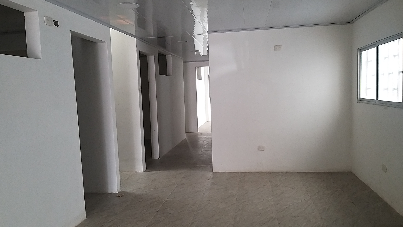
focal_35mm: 30
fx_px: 321
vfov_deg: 38.9
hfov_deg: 64.3
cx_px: 199
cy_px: 122
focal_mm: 3.93
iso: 160
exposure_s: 1/60
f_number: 1.7
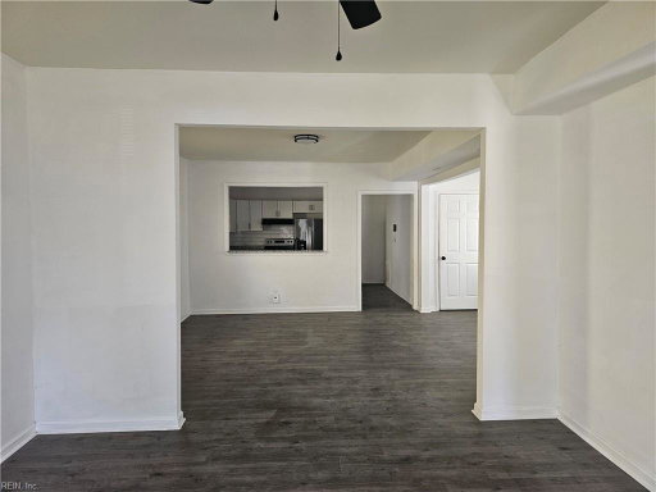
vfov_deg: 58.9
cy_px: 246
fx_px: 436
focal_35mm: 23
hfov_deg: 73.9
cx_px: 328
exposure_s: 1/120
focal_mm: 6.3
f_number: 1.7
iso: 320
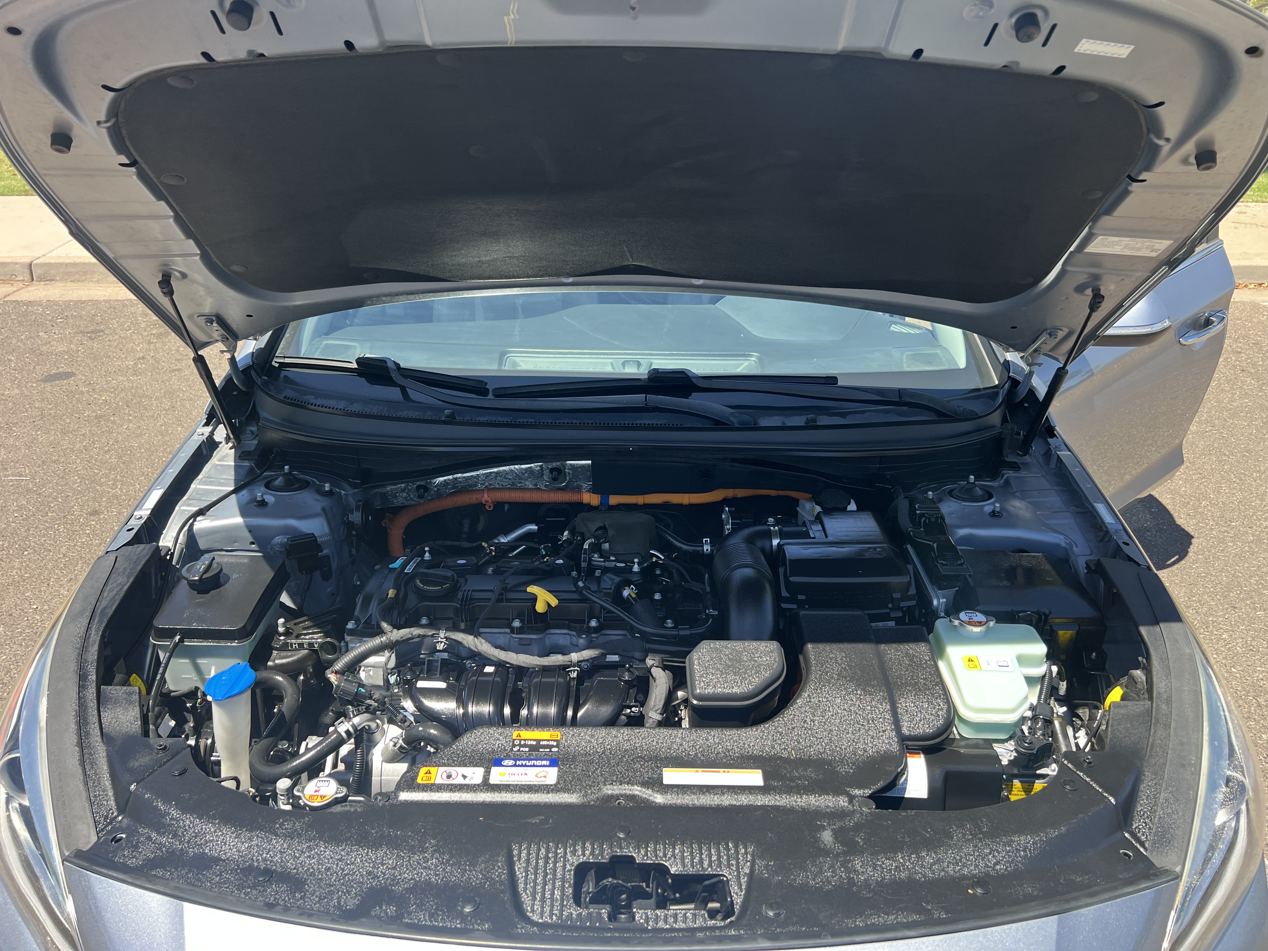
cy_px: 476
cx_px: 634
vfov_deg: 53.1
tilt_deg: -25.2
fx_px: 952
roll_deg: +0.5
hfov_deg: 67.3
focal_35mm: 26
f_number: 1.5
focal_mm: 5.7
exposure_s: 1/723
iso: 50
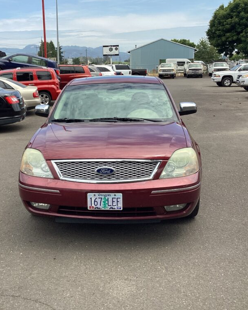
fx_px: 376
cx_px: 91
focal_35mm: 41
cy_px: 154
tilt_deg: -13.7
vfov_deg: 44.8
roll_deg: +1.7
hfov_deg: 36.3
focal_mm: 3.3
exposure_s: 1/867
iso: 25
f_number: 2.4
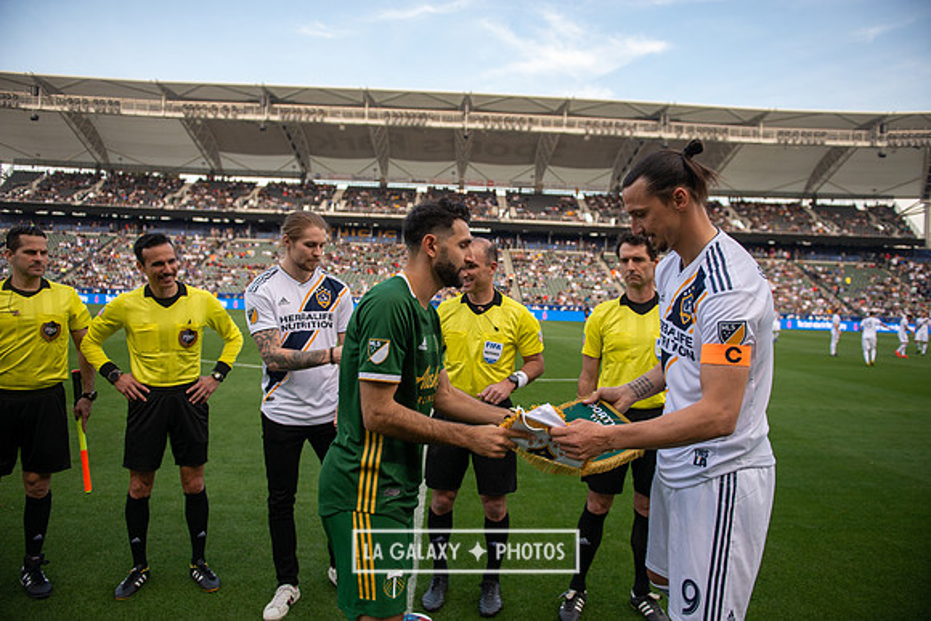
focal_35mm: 24
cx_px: 466
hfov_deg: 73.7
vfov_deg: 53.2
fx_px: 621
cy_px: 310
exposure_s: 1/1000
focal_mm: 24
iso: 400
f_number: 2.8
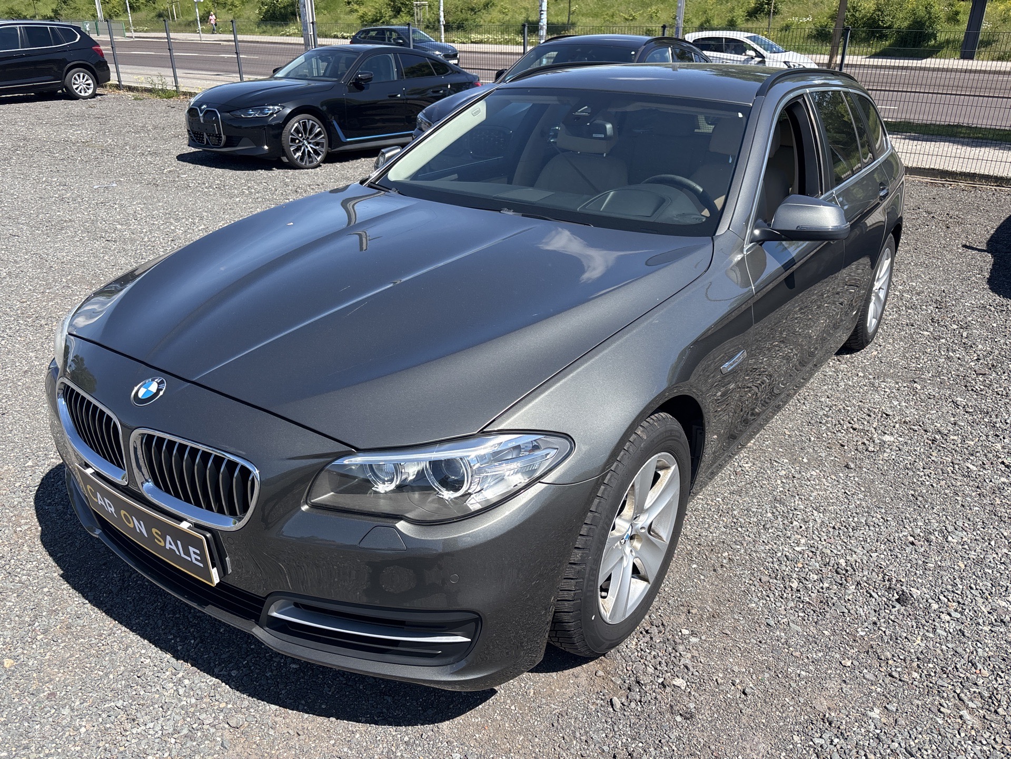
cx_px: 506
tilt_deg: -26.6
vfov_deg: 53.1
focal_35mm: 26
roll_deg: -0.2
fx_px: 759
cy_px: 380
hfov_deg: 67.3
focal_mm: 5.96
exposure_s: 1/1876
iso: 50
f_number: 1.6
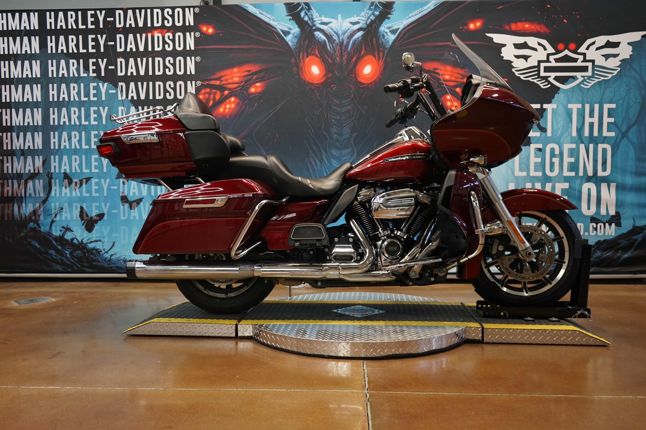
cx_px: 323
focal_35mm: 28
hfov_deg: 65.5
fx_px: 502
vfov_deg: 46.4
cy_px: 215
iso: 1000
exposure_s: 1/160
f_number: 4
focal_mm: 28
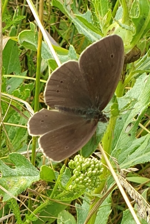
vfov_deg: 65.5
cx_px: 74
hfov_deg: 46.4
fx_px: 175
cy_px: 111
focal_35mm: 28
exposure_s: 1/192
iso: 50
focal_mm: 4.3
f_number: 2.4
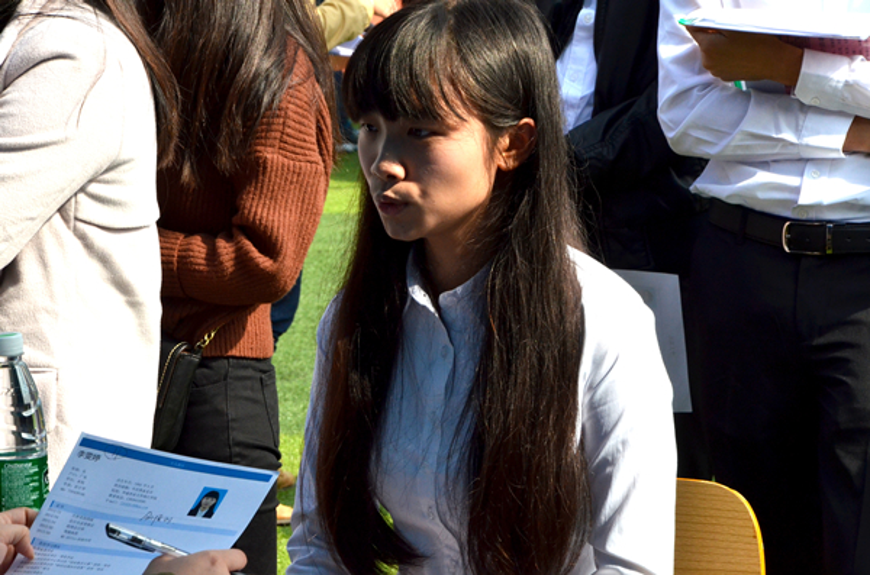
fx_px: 3327
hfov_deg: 14.9
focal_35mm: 138
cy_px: 288
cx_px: 435
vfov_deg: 9.9
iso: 800
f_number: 14
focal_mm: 92
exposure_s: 1/800
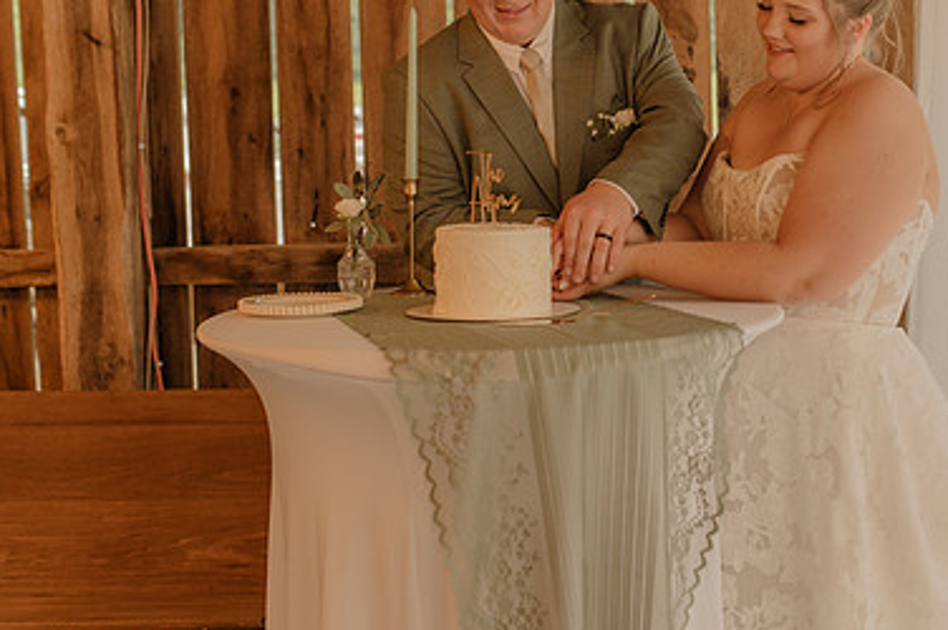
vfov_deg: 24.9
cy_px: 237
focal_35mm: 54
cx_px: 640
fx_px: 1421
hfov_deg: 36.5
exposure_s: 1/200
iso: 640
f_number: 2.5
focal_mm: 35
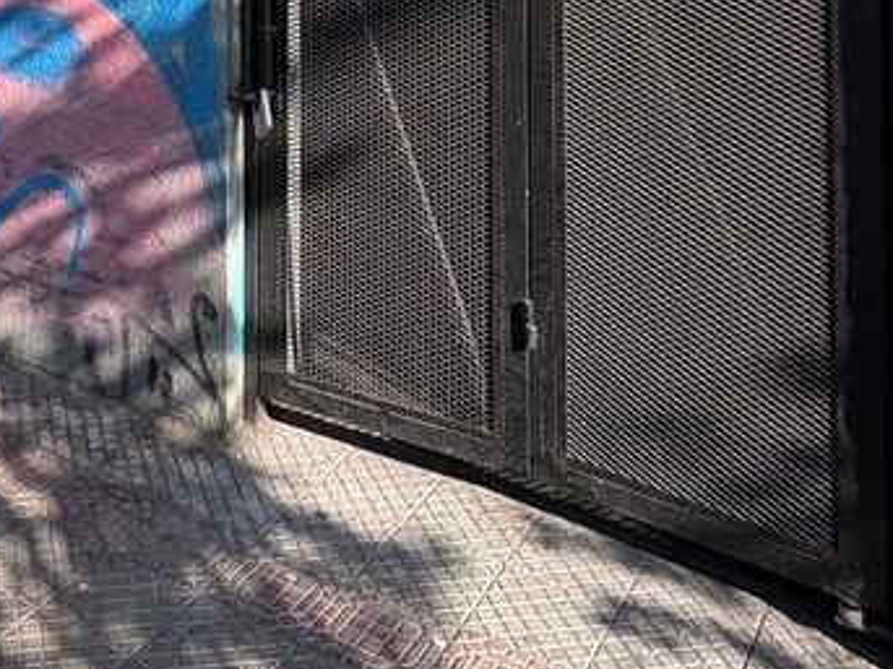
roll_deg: -0.6
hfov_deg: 36.8
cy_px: -224
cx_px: 109
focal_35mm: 49
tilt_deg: +2.7
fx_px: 1264
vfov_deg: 25.2
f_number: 2.2
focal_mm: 2.22
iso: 40
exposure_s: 1/556
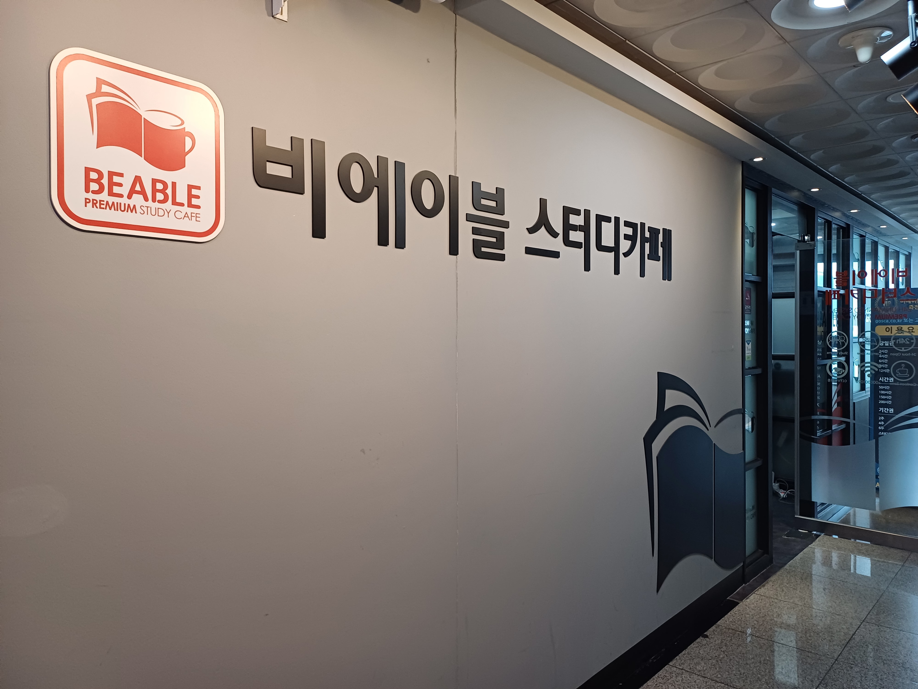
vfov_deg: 54.9
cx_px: 459
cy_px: 344
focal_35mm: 25
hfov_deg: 69.4
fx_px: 663
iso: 200
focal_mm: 4.65
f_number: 1.8
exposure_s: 1/60
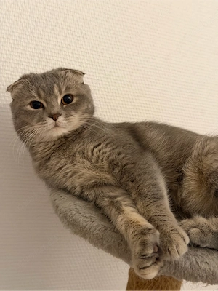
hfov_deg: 30.3
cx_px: 109
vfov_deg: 39.7
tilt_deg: -3.9
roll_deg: -7.2
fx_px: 403
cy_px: 146
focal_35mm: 48
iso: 500
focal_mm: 6.76
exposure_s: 1/25
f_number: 1.78
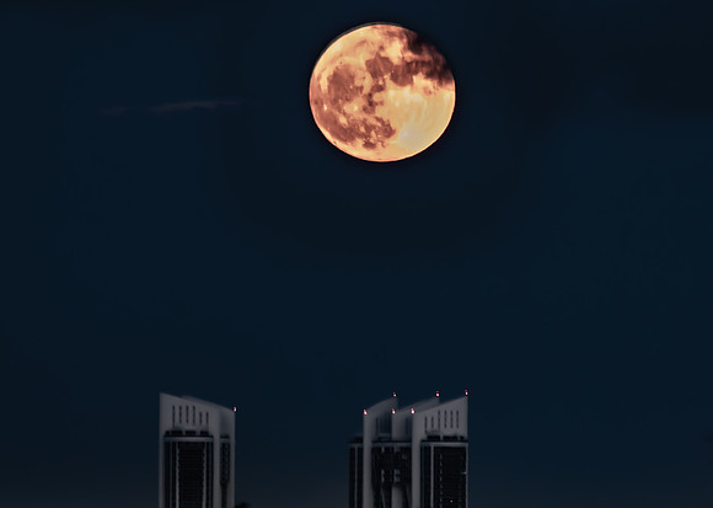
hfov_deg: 2.5
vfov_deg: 1.8
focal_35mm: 805
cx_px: 395
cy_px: 294
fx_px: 16282
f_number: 8
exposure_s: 1/2
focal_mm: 126
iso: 100
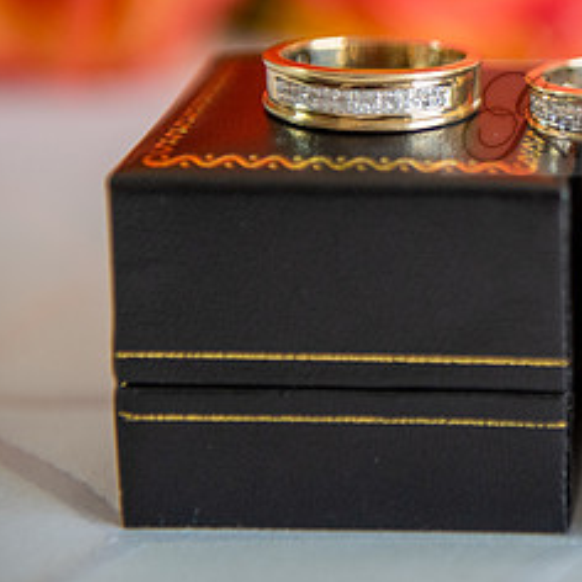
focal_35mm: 146
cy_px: 117
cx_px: 656
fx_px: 2777
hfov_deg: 11.8
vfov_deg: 11.9
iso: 500
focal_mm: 70
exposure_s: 1/320
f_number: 2.8
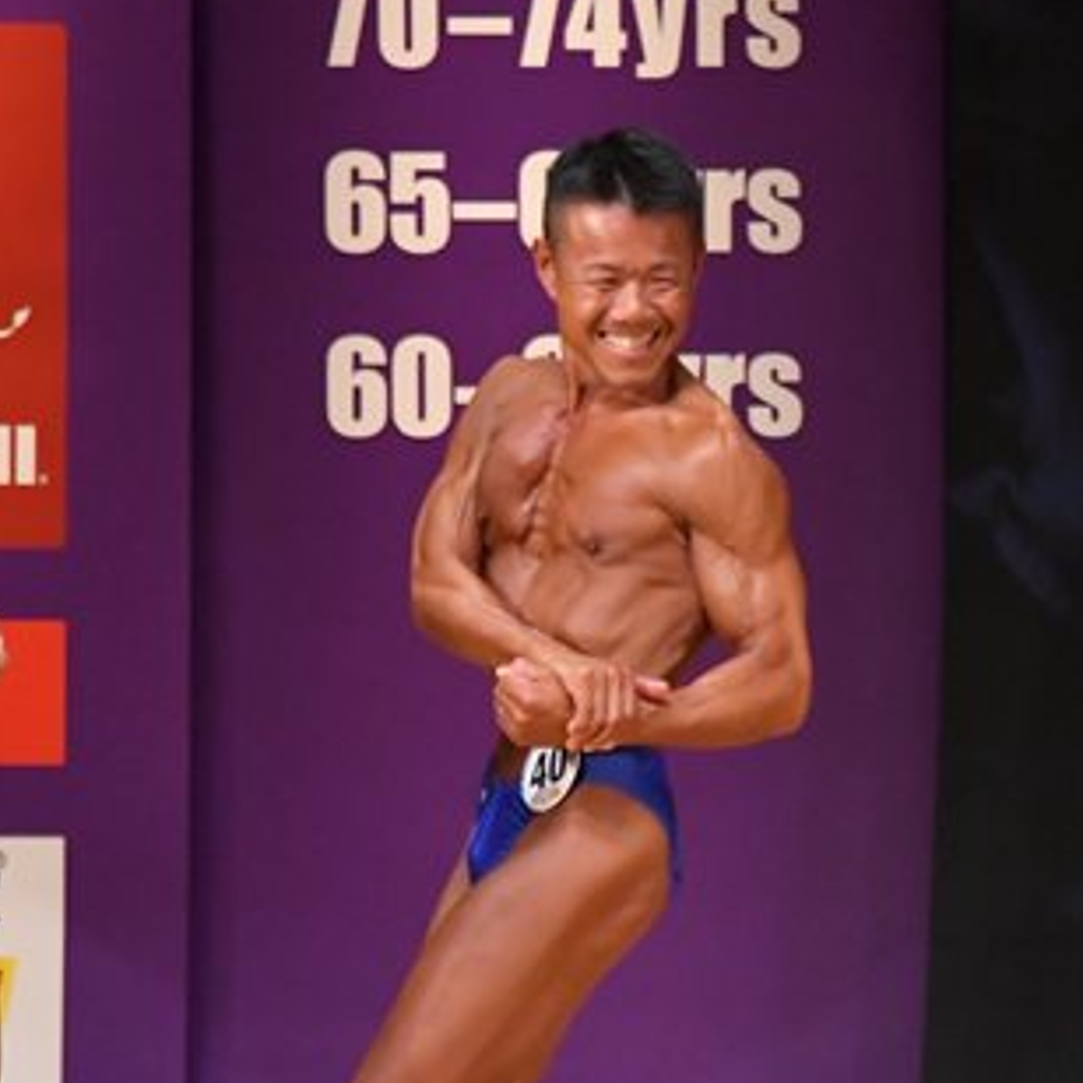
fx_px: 21556
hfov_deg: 2.9
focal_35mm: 609
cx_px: 1000
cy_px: 805
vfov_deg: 2.9
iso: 5600
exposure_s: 1/400
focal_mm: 190
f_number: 5.6
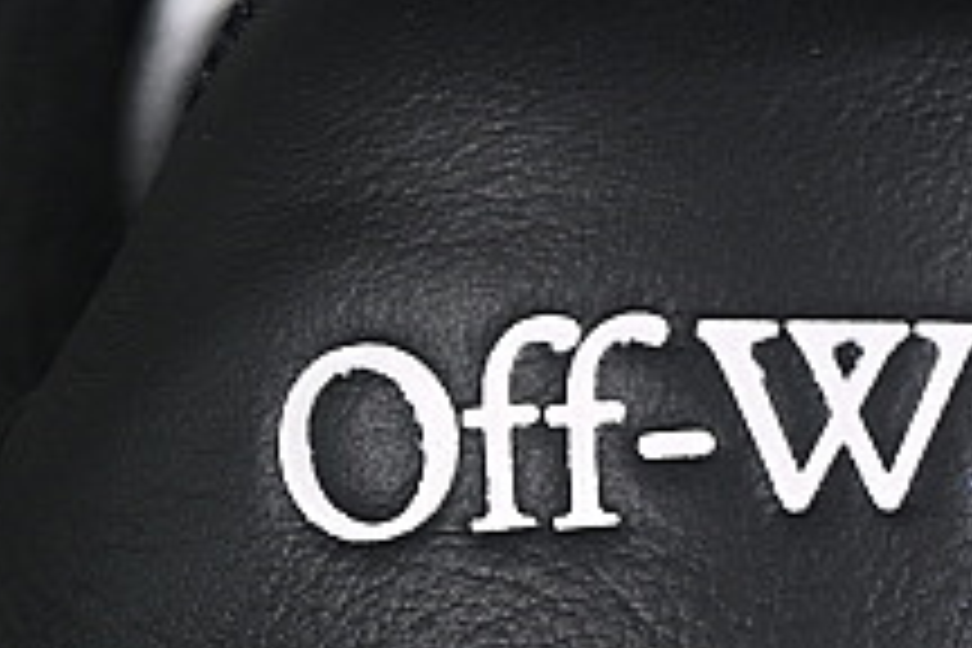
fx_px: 10124
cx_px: 918
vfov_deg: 3.6
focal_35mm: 375
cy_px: 1580
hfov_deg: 5.5
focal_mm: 50
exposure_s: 1/60
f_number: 6.3
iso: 160
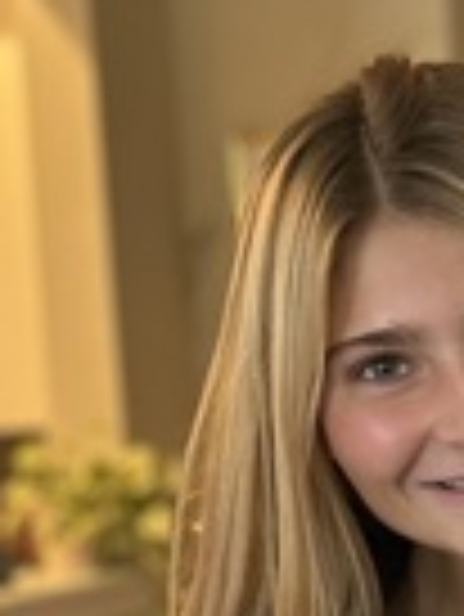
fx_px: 1695
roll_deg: +2.7
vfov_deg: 19.7
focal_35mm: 95
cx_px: 543
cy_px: 679
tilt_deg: -9.2
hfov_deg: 15.1
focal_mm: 5.7
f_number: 1.5
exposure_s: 1/60
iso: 500
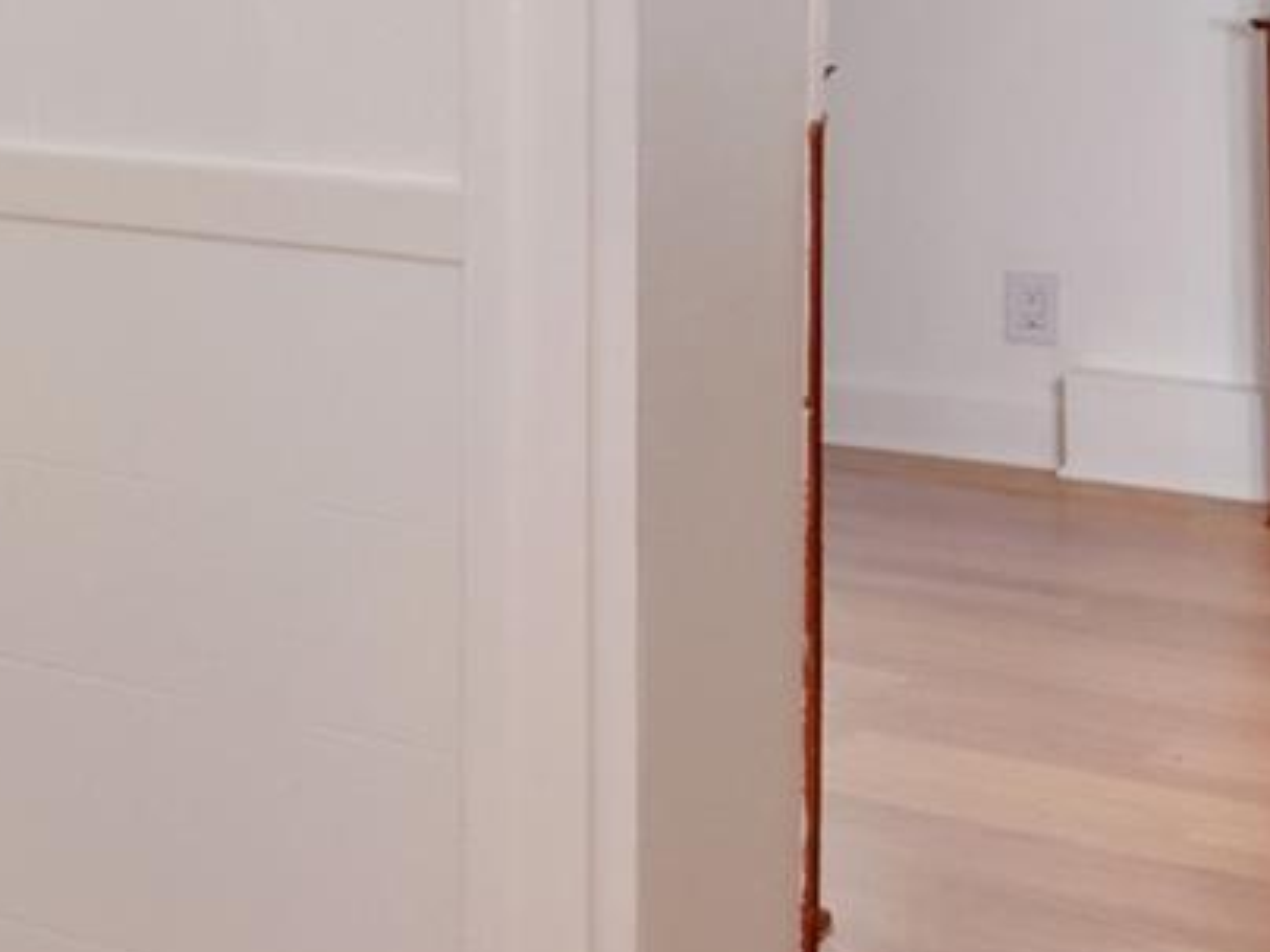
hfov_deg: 19.1
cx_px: -956
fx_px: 2951
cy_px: -124
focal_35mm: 80
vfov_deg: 17.6
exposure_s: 1/30
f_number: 11
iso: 640
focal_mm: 11
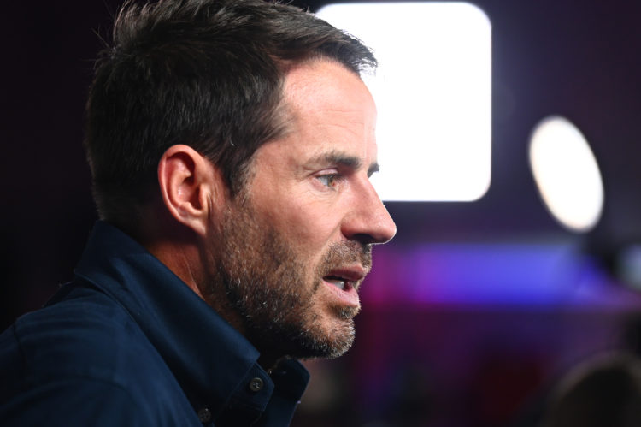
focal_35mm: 160
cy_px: 214
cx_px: 320
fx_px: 2847
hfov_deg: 12.8
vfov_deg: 8.6
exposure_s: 1/400
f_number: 2.8
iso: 2000
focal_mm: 160
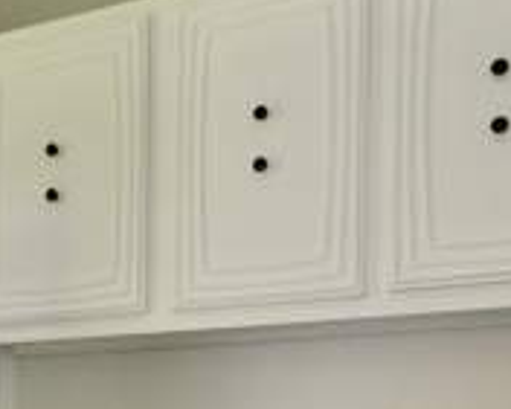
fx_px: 968
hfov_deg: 28.0
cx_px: 12
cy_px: 477
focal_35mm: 64
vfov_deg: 22.2
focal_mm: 10
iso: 360
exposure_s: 1/125
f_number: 3.5
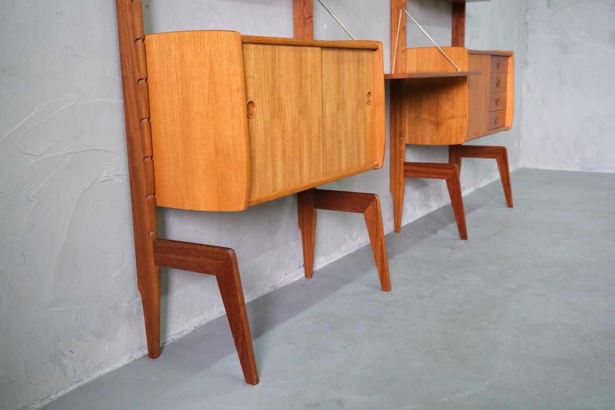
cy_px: 205
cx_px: 308
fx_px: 598
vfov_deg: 37.9
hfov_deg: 54.4
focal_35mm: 35
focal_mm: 23.5
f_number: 4
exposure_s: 1/34
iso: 2000
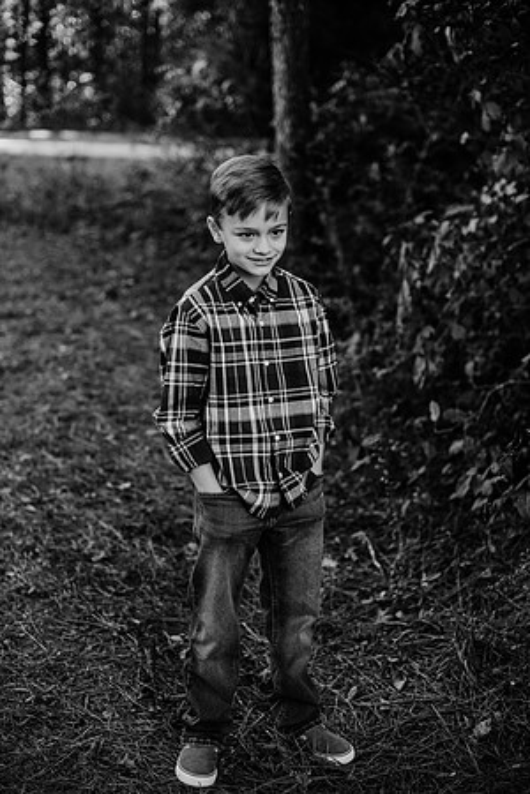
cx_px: 265
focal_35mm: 50
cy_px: 397
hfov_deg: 27.0
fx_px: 1104
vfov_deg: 39.6
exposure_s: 1/800
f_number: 2.5
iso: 400
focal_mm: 50
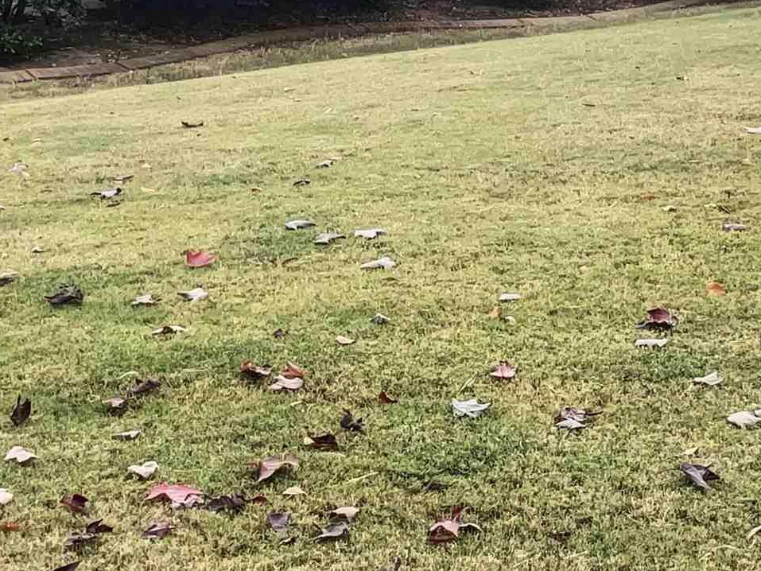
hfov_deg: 21.0
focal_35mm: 93
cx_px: 501
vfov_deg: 15.9
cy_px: 200
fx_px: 2045
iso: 16
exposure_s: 1/280
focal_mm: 3
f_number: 1.8
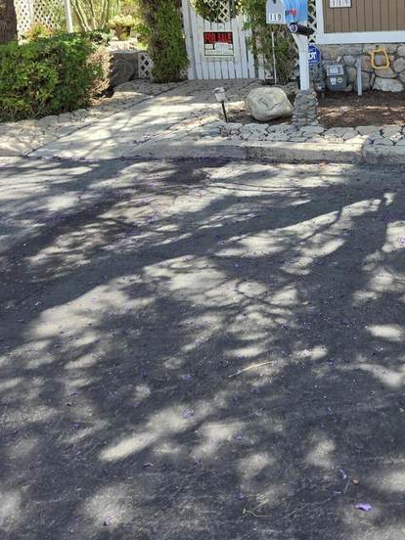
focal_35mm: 40
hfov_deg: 35.0
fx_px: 624
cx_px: 312
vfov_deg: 44.1
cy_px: 94
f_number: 1.8
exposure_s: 1/1465
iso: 80
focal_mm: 5.4
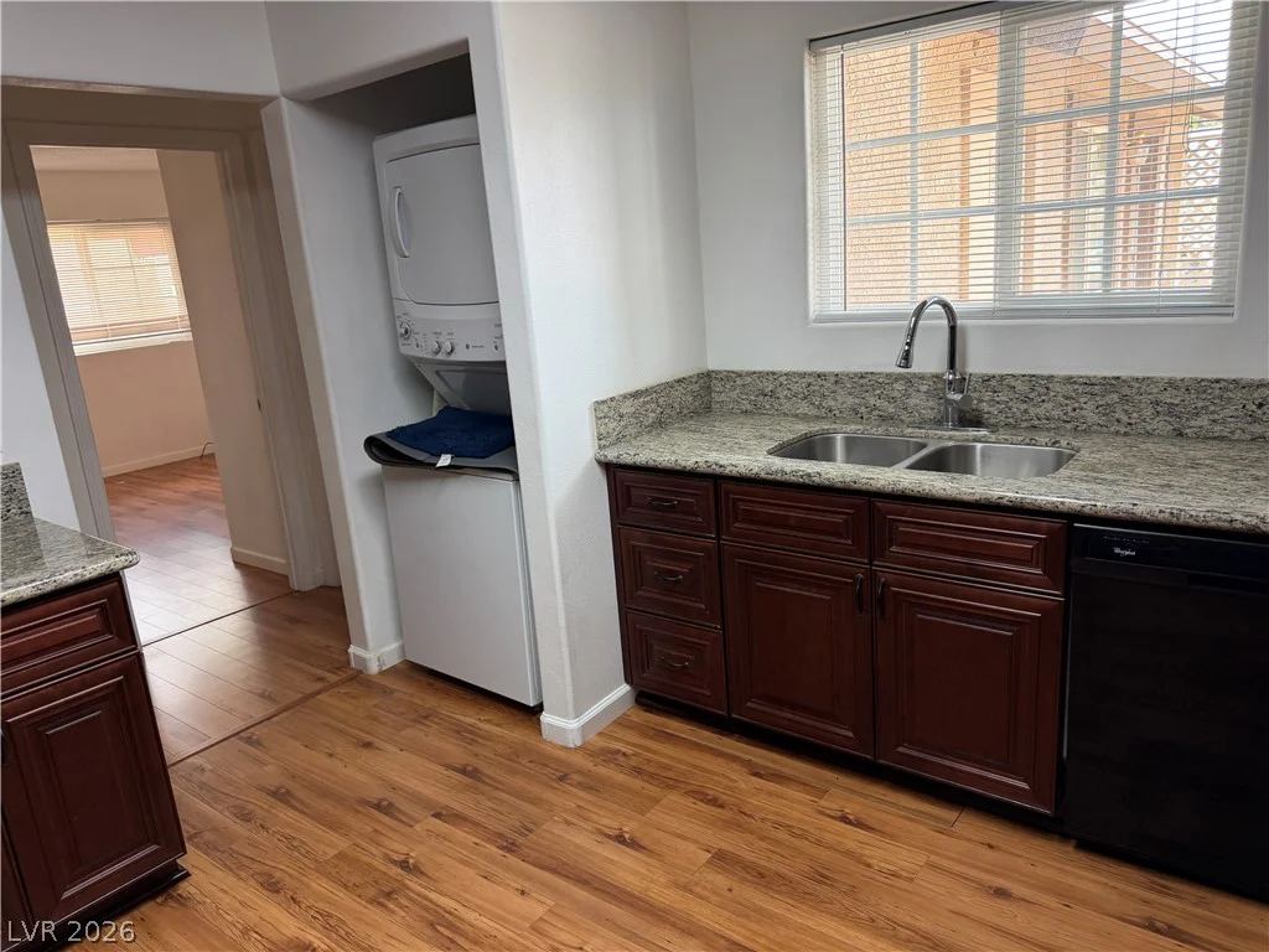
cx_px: 634
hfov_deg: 71.6
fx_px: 880
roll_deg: +5.8
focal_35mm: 24
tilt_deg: -13.3
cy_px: 476
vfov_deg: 56.8
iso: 125
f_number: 1.78
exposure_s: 1/120
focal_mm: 6.76
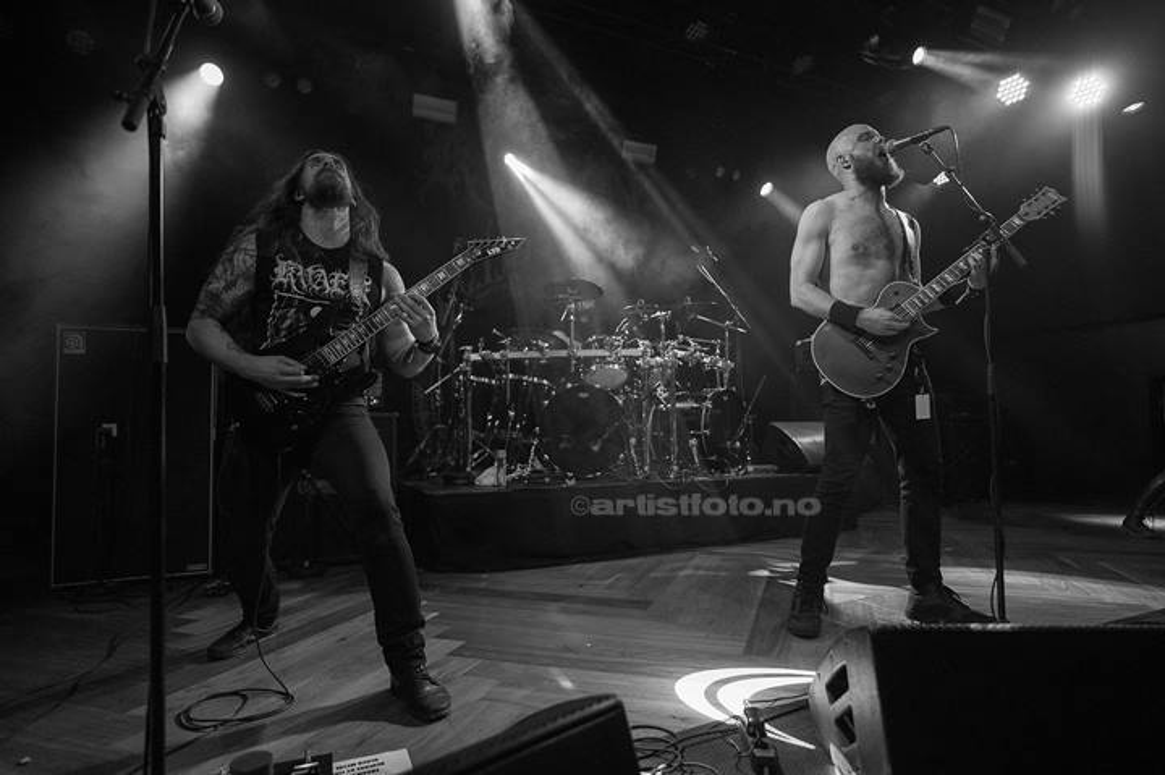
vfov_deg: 61.9
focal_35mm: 20
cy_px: 388
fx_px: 647
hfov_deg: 84.0
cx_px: 582
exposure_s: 1/400
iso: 4000
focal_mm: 20
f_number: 1.8
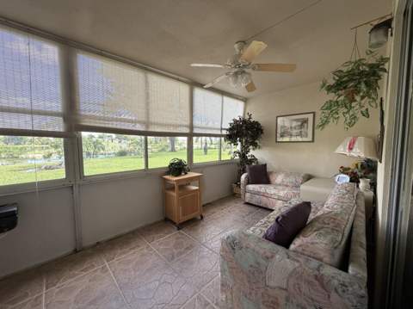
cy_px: 154
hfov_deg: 102.1
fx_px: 167
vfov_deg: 85.6
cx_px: 206
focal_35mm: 14
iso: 320
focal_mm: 2.22
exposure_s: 1/121
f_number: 2.2
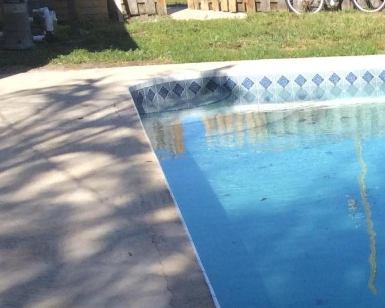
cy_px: 288
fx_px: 1059
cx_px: 541
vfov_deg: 16.3
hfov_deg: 18.7
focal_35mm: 93
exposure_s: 1/937
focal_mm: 3.3
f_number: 2.4
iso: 32
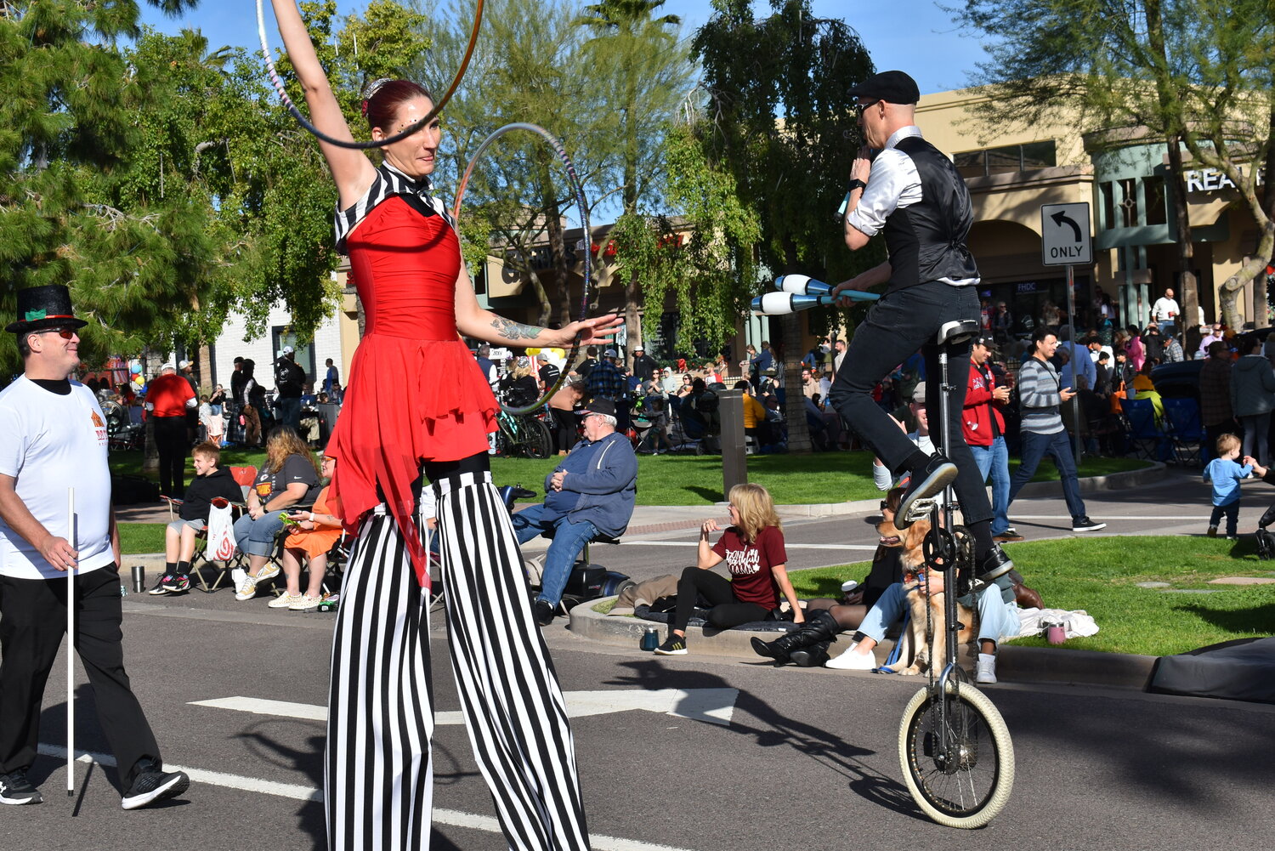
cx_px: 638
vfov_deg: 19.7
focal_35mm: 69
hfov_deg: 29.2
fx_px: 2444
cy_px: 426
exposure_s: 1/500
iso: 200
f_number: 11
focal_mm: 46
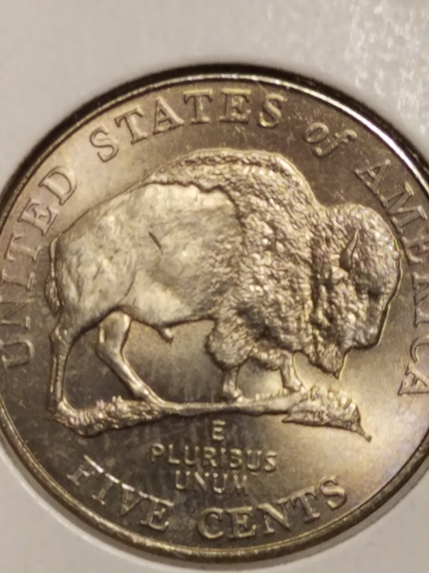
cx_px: 214
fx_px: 430
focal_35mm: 26
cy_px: 286
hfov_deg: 53.1
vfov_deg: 67.3
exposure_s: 1/120
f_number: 1.7
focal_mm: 4.2
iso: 200
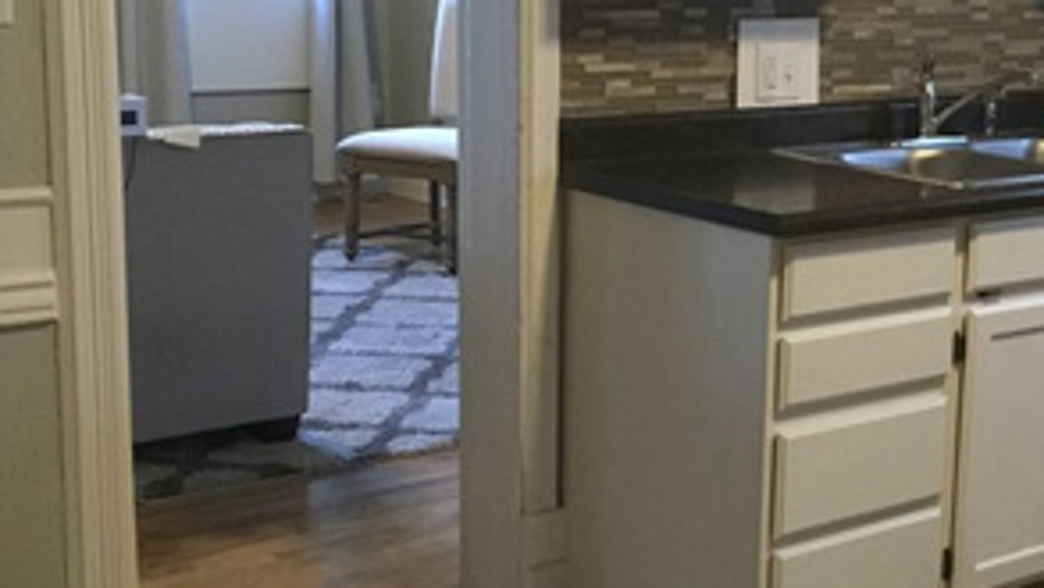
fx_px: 1911
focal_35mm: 69
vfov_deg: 17.5
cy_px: 200
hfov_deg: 29.7
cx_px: 873
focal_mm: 4.15
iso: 200
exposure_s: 1/15
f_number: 2.2
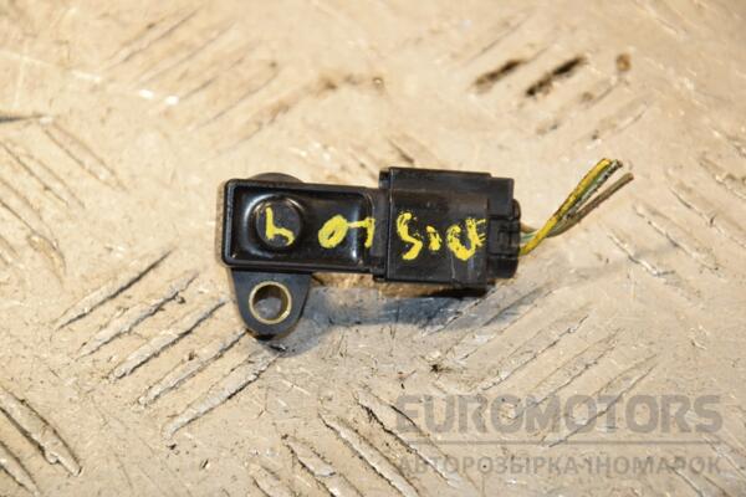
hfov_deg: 13.0
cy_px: 248
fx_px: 3263
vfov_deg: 8.7
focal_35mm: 158
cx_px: 373
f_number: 7.1
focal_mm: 105
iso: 800
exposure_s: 1/200
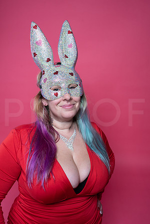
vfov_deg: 54.4
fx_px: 219
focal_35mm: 35
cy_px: 112
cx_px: 75
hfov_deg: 37.9
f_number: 8
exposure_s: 1/160
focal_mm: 35
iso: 100
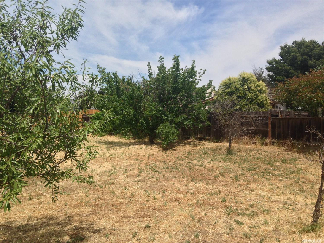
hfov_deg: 55.4
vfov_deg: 42.9
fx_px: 309
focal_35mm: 33
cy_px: 122
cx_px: 162
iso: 50
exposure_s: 1/1748
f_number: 2.4
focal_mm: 4.12
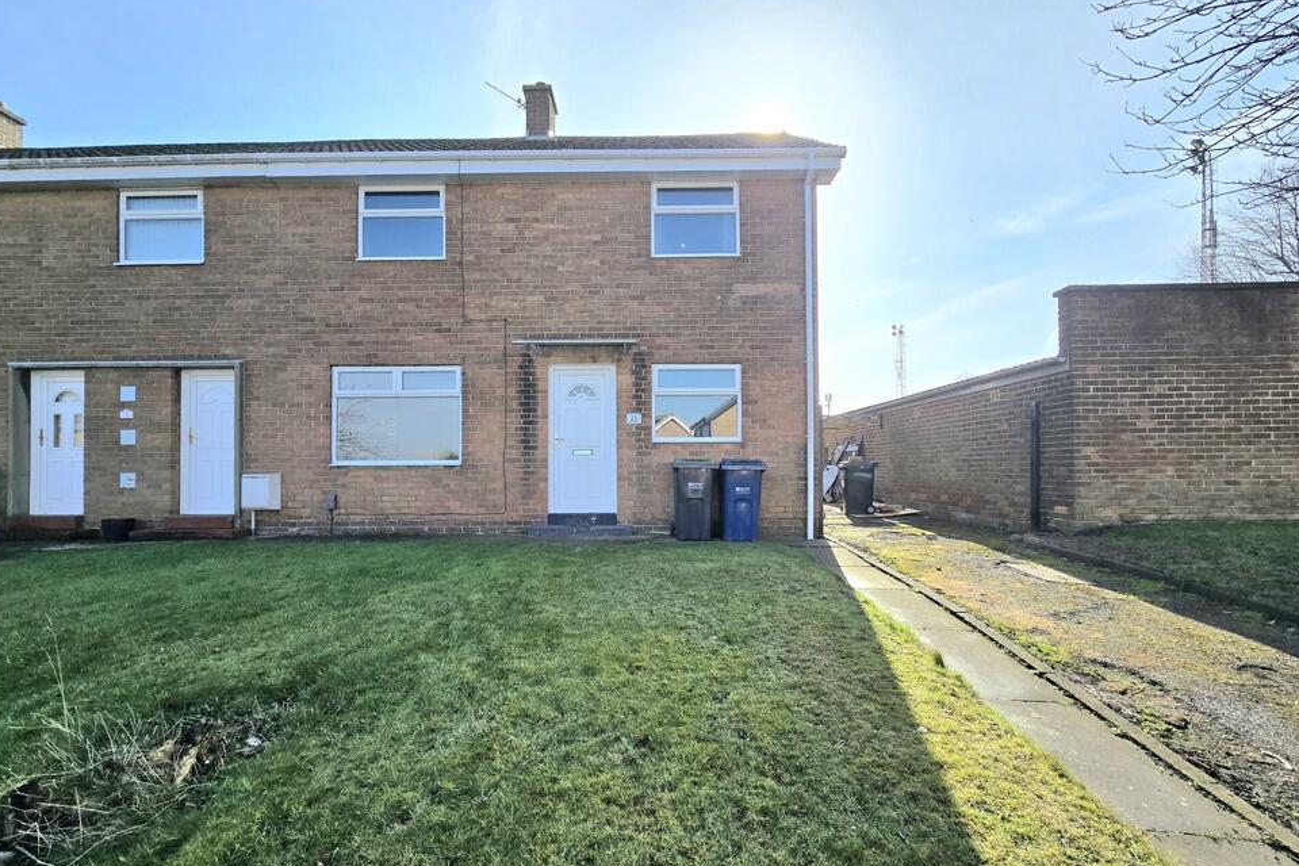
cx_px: 633
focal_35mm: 14
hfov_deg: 104.2
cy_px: 455
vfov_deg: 81.1
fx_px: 505
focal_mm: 2.2
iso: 50
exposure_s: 1/2500
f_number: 2.2
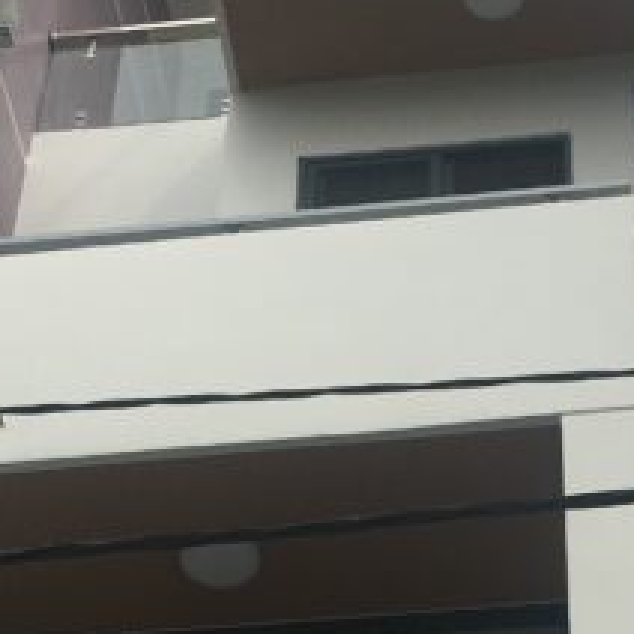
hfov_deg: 14.1
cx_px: 335
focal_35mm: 124
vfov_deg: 13.8
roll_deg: -2.0
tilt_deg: +43.1
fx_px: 2569
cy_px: 643
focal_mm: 4.15
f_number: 2.2
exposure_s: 1/1789
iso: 25
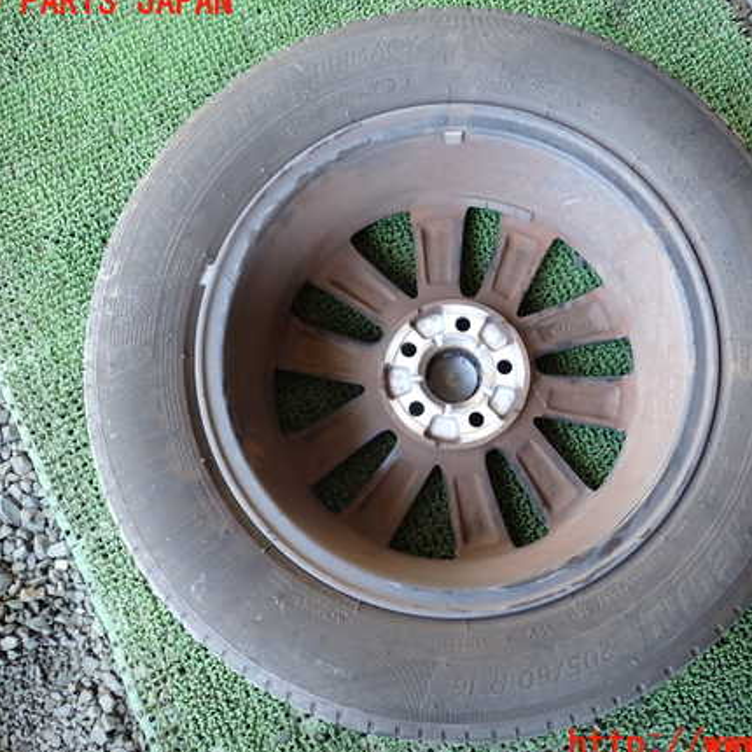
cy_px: 374
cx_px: 439
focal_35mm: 37
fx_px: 909
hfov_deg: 44.8
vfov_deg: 44.9
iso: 200
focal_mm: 5.4
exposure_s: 1/40
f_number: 2.3
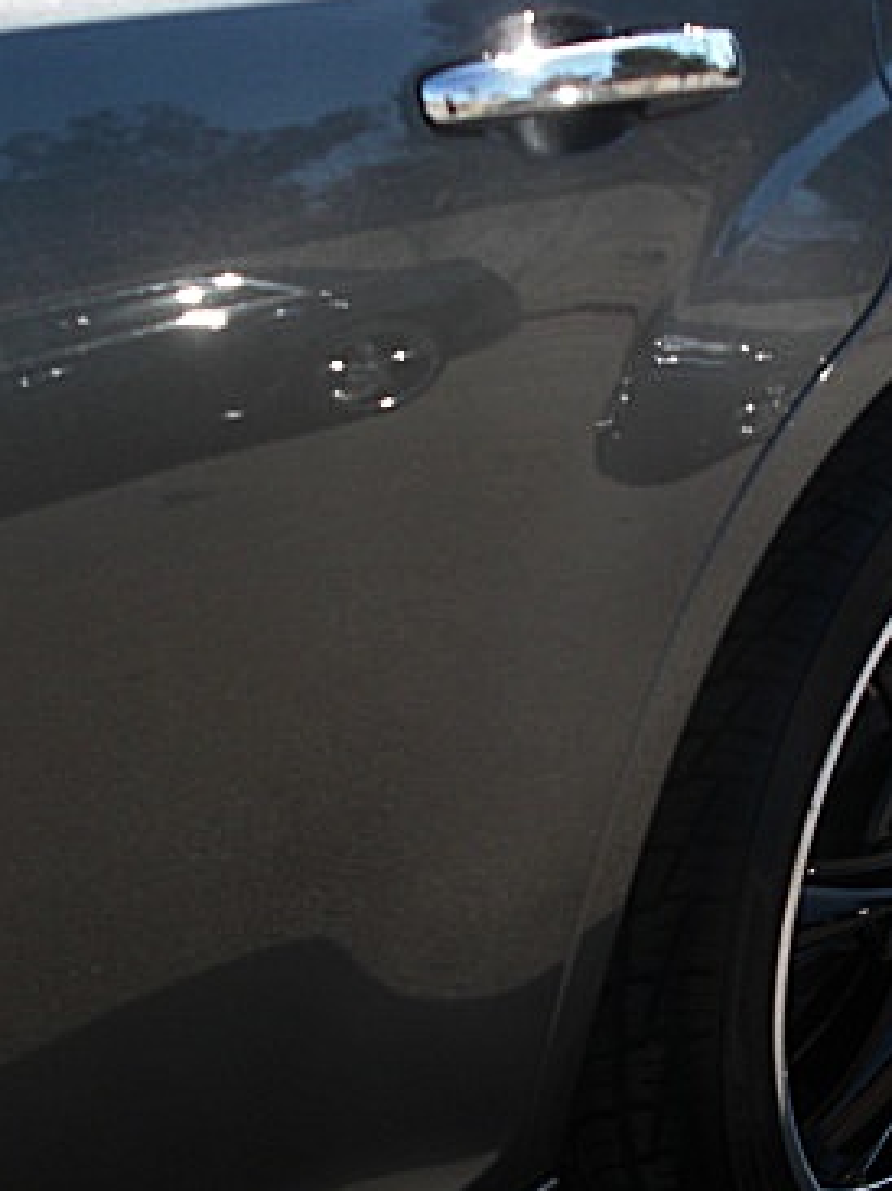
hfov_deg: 23.1
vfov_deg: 30.7
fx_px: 2167
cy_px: 648
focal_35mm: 63
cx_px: 612
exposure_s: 1/320
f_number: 2.8
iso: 50
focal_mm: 6.3
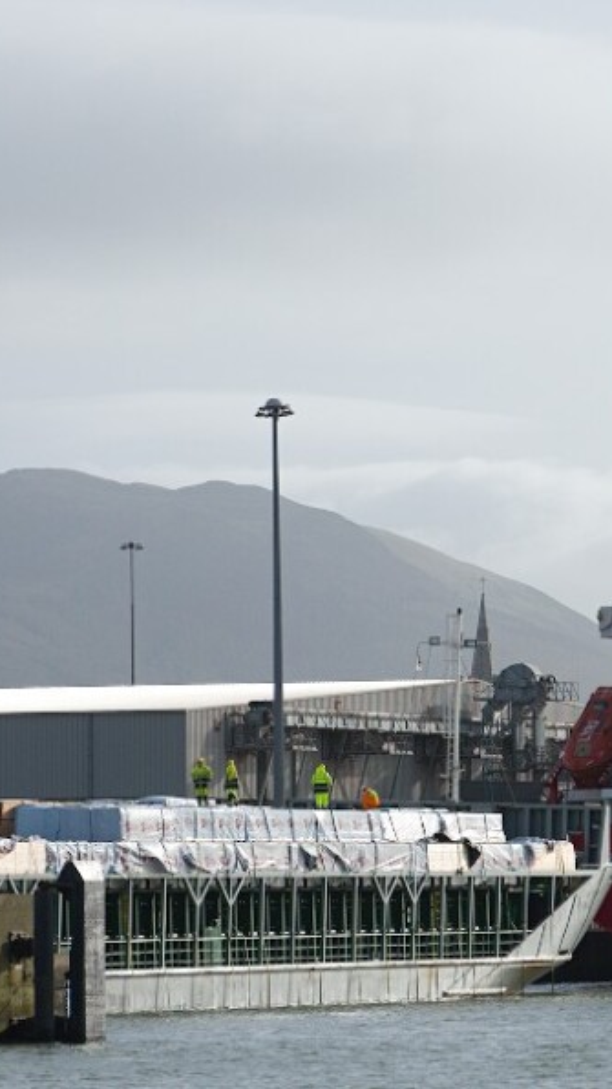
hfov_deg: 5.6
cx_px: 488
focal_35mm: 215
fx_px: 6206
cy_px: 544
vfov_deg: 10.0
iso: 400
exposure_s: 1/2500
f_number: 5.6
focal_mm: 90.6
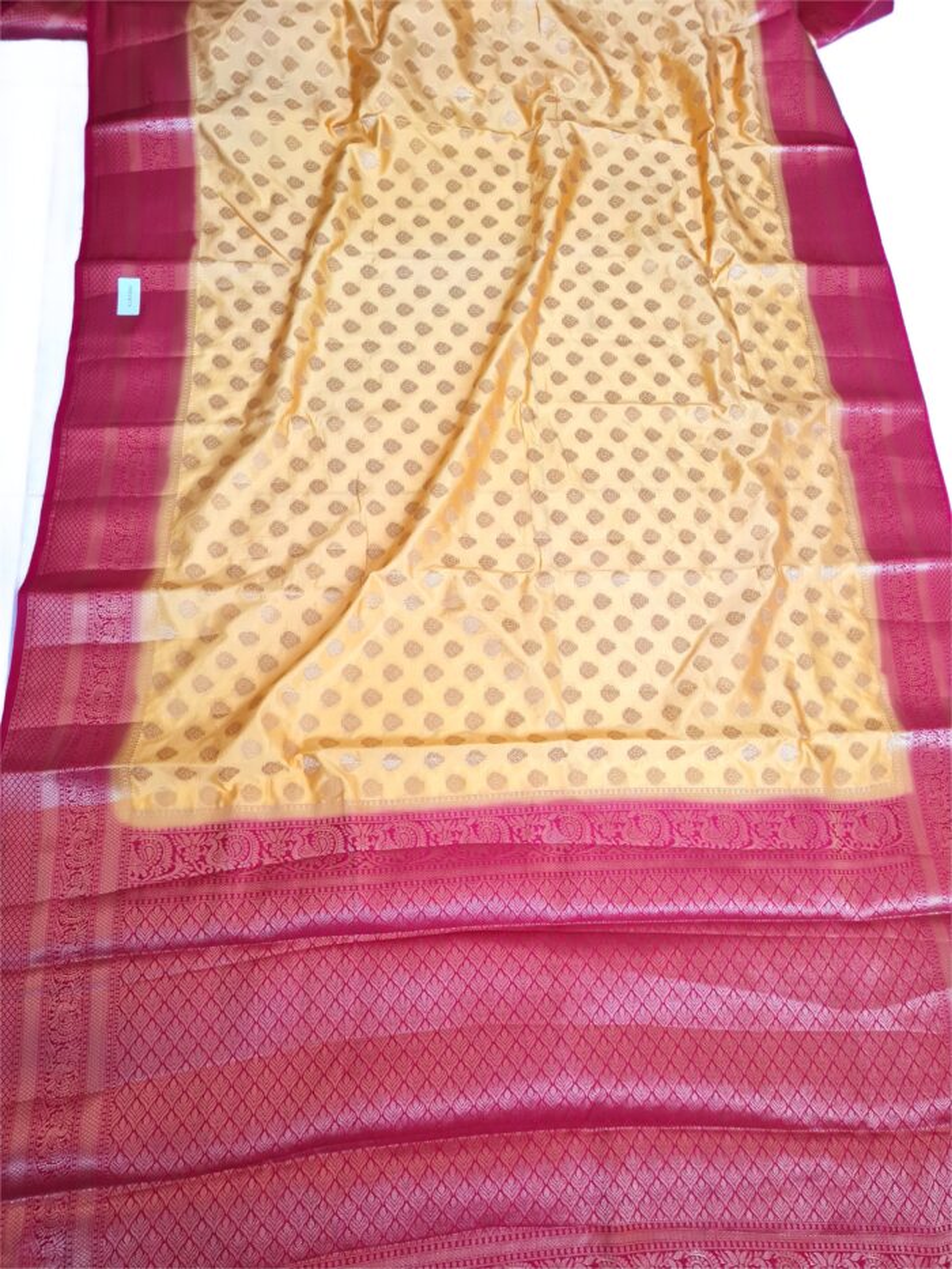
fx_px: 953
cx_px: 476
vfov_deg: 67.3
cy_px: 634
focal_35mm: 26
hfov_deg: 53.1
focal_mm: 5.4
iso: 200
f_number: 1.8
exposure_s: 1/120
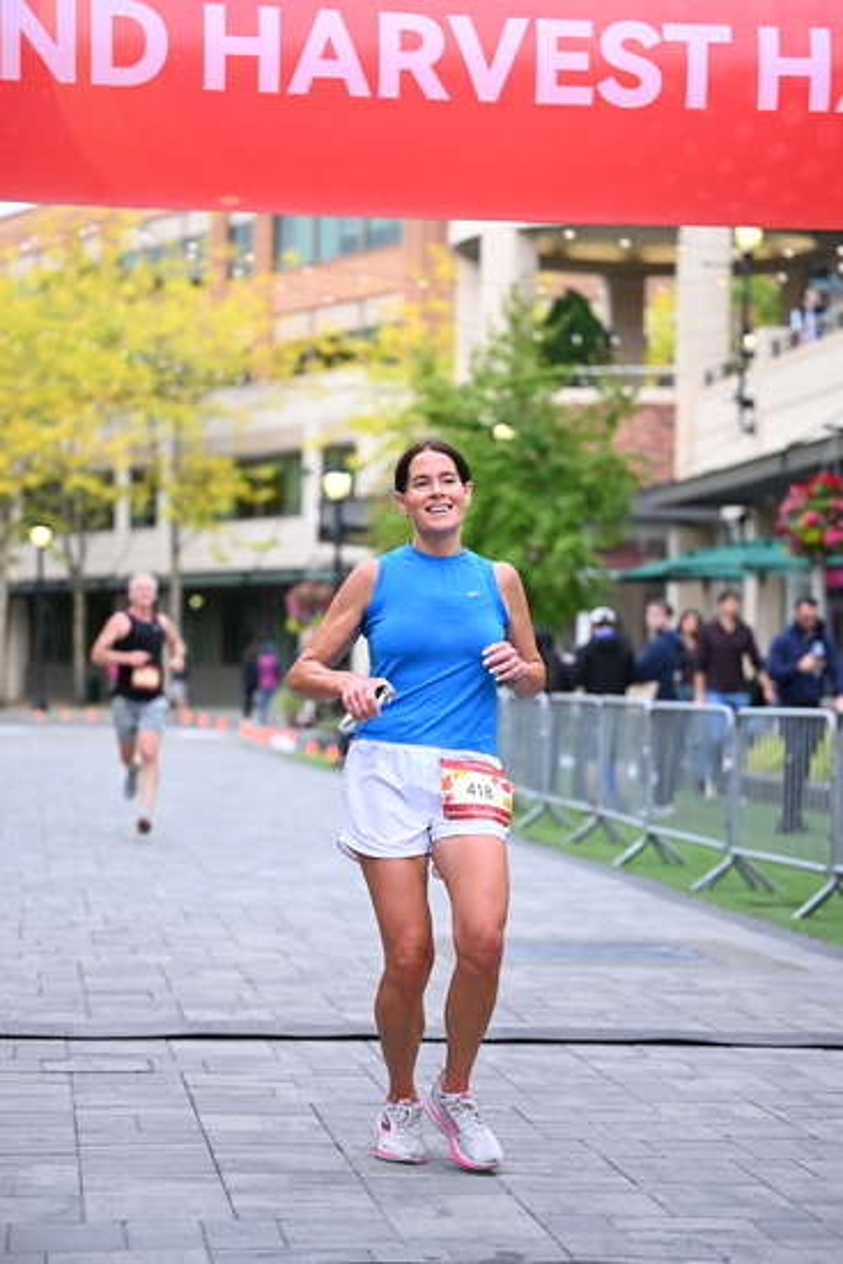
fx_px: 3089
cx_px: 422
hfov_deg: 15.5
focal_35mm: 88
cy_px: 632
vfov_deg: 23.1
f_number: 2.8
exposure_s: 1/1600
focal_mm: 88
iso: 1000
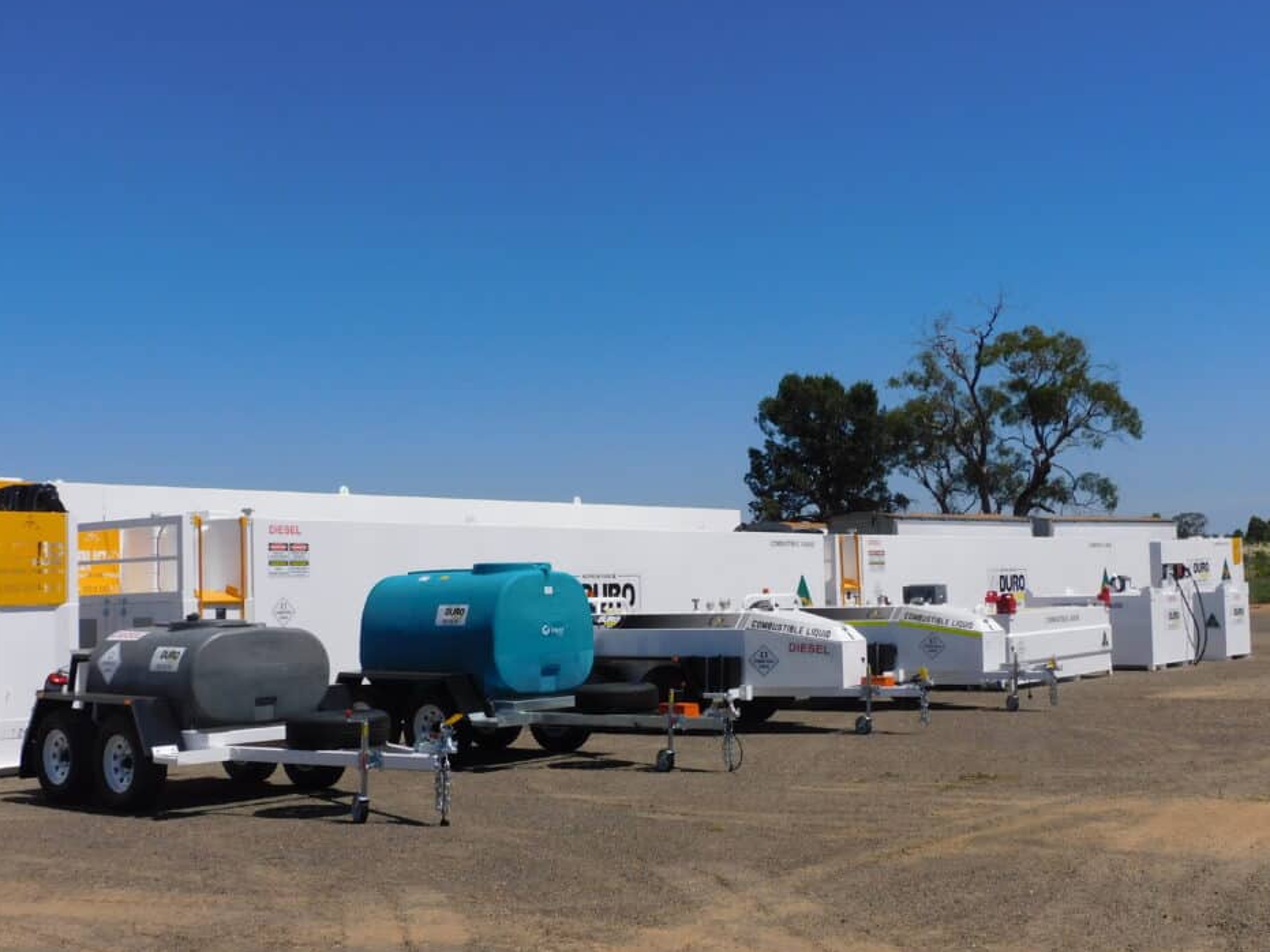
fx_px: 1614
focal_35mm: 44
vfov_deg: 32.9
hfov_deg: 42.9
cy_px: 510
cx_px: 670
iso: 125
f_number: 4.8
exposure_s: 1/1600
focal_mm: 7.2
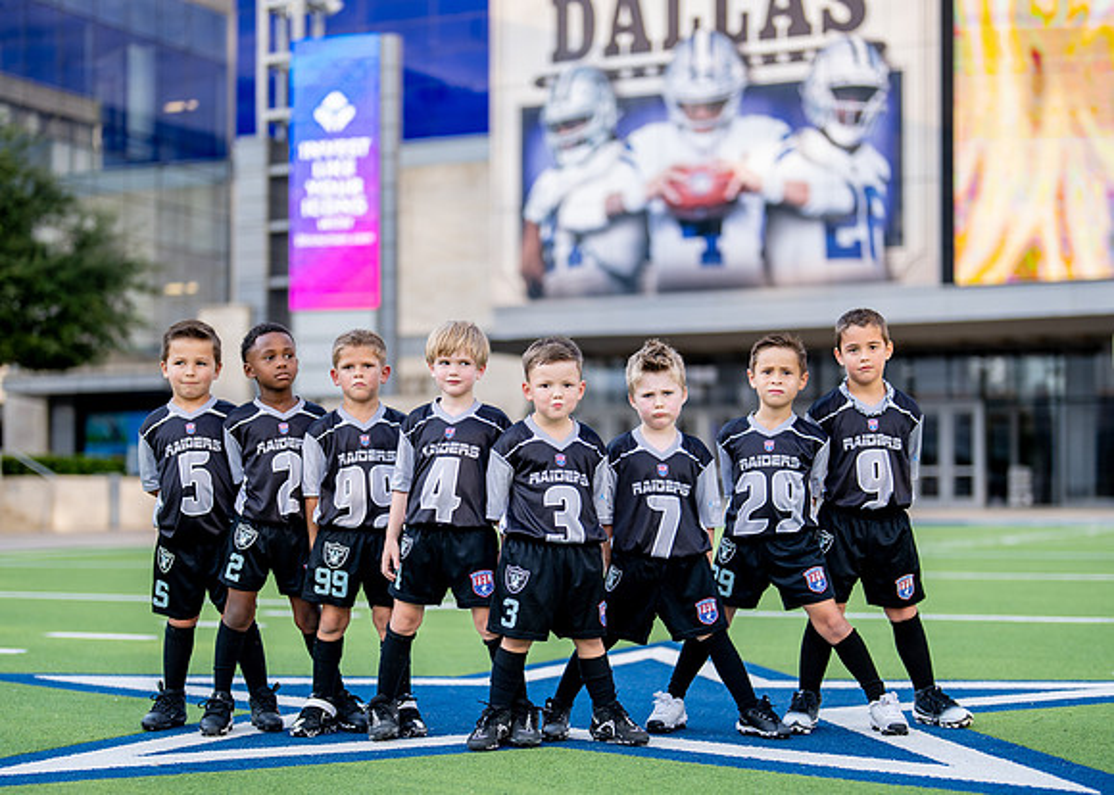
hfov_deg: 29.3
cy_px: 494
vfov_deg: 21.1
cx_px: 553
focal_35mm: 67
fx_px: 2133
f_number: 1.2
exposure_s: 1/1250
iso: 100
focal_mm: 50
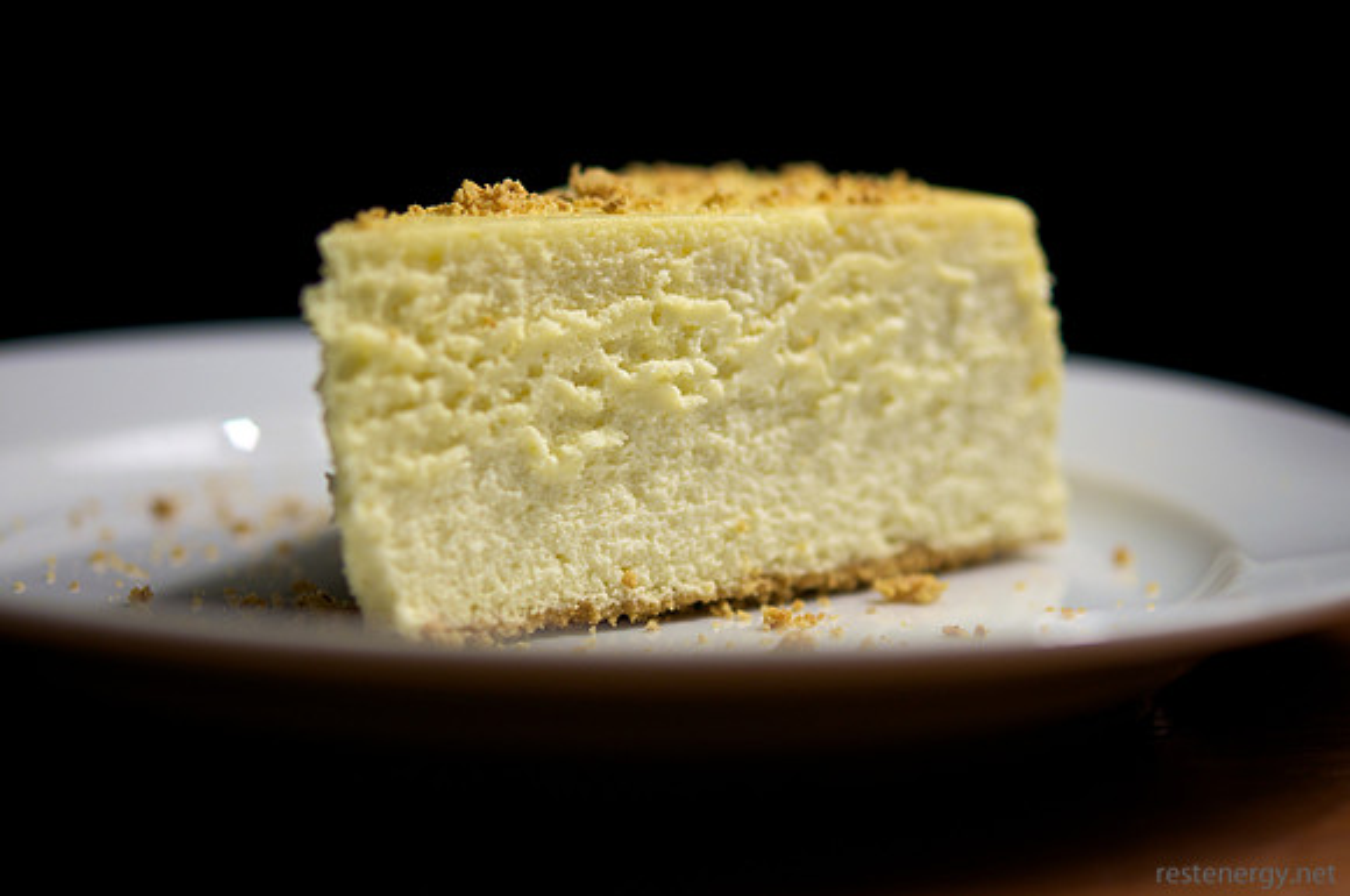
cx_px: 675
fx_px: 3370
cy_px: 448
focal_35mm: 90
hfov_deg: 22.7
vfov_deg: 15.1
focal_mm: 60
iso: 200
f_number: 3
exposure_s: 1/30
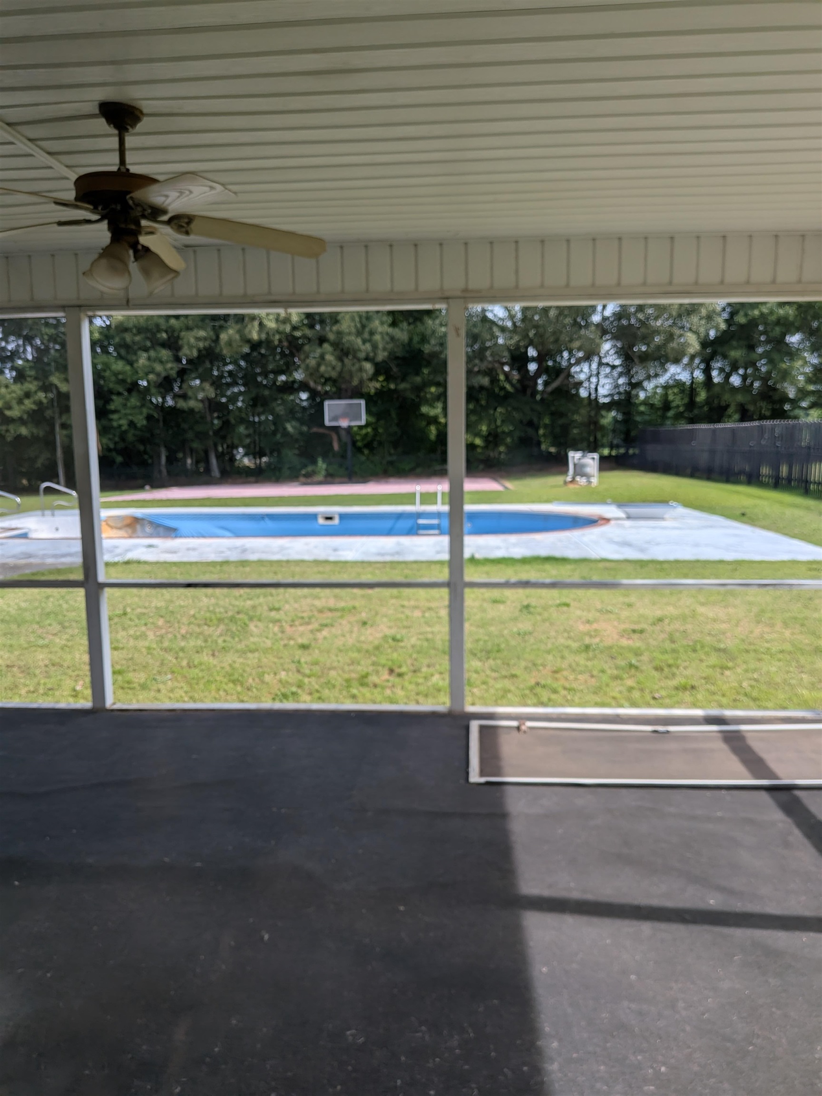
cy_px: 548
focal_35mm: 24
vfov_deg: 71.6
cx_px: 411
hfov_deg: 56.8
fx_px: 760
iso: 29
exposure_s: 1/812
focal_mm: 4.53
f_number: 1.7
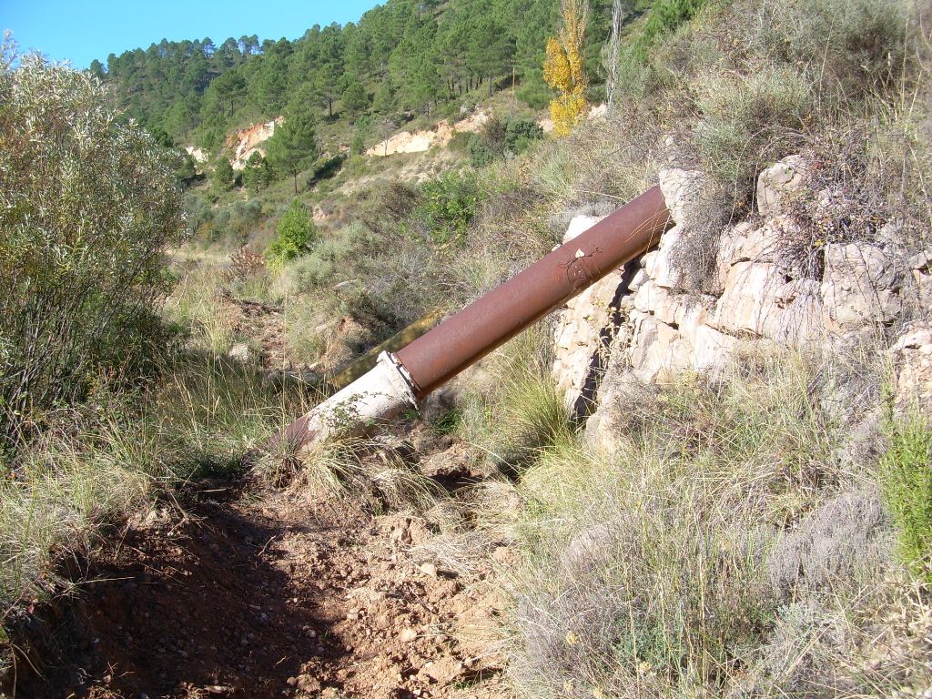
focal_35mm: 38
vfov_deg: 37.7
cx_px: 466
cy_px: 350
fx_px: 1023
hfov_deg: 49.0
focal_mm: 6.3
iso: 50
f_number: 4.6
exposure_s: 1/229
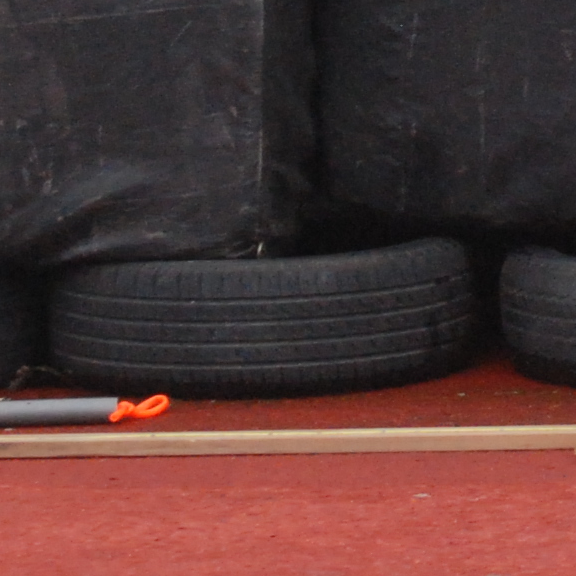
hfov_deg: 3.7
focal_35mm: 472
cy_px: -450
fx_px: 8883
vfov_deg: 3.7
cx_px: 1135
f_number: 10
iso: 1000
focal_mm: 55
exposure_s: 1/400
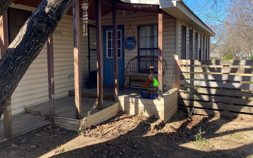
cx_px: 125
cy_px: 63
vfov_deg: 42.9
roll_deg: -0.2
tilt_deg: -3.0
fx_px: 200
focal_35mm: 29
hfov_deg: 64.6
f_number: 1.8
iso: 32
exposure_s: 1/495
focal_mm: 4.25
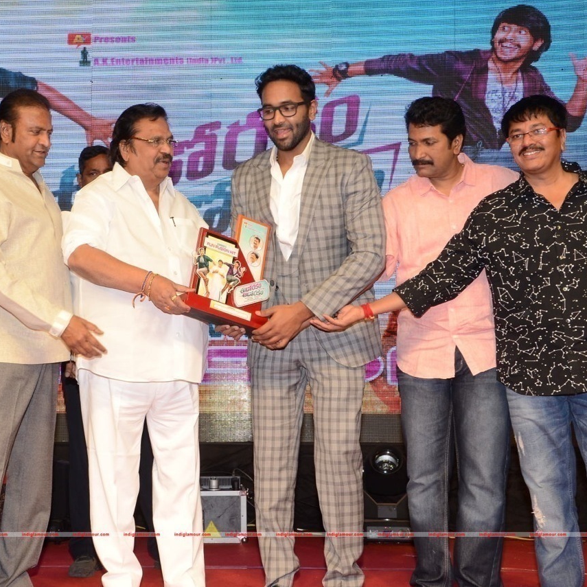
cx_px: 192
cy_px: 292
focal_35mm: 58
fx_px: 1113
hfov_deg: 29.3
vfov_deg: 29.6
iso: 500
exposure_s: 1/125
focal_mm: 30
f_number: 6.3
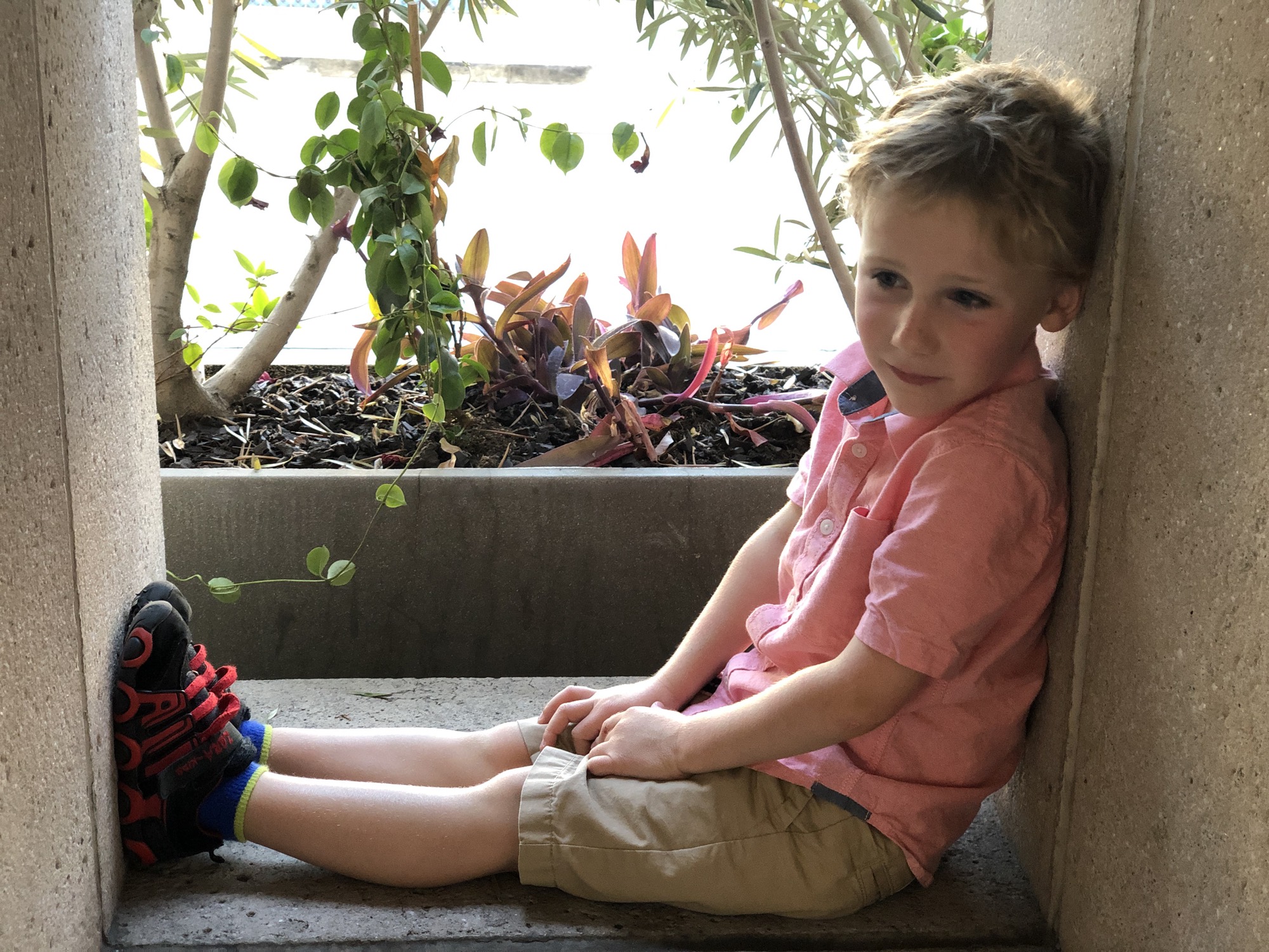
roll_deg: -1.0
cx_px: 634
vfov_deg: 28.0
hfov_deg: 36.8
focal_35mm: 52
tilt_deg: -19.1
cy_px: 476
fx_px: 1906
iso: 125
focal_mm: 6
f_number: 2.4
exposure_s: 1/30
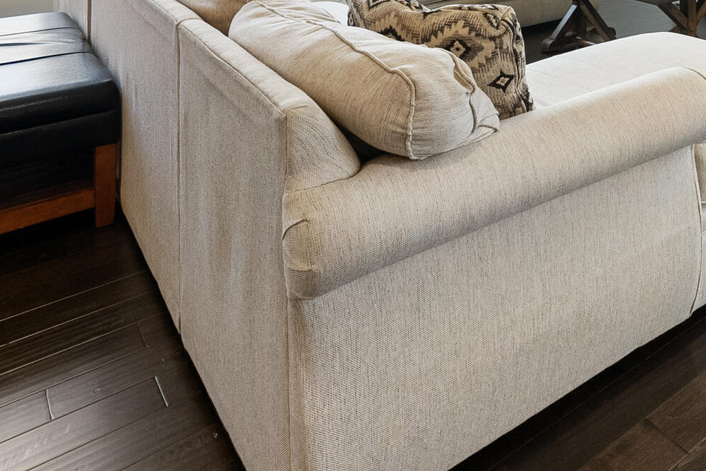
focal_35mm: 36
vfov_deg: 28.5
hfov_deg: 47.6
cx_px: 637
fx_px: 706
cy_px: -176
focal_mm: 12
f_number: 7.1
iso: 800
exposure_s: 1/15
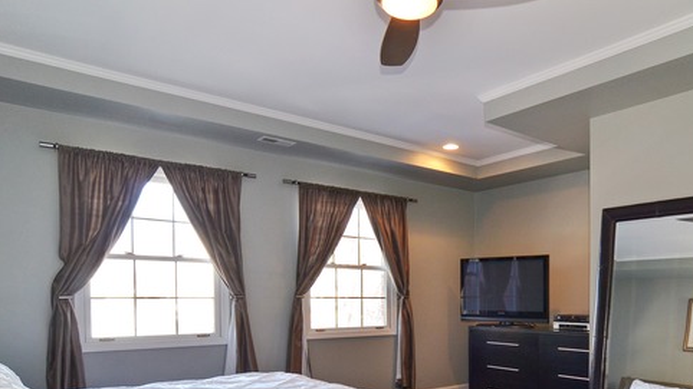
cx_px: 413
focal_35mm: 25
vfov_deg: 44.4
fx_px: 459
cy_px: 293
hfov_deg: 73.3
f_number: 8
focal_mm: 12
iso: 500
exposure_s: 1/30
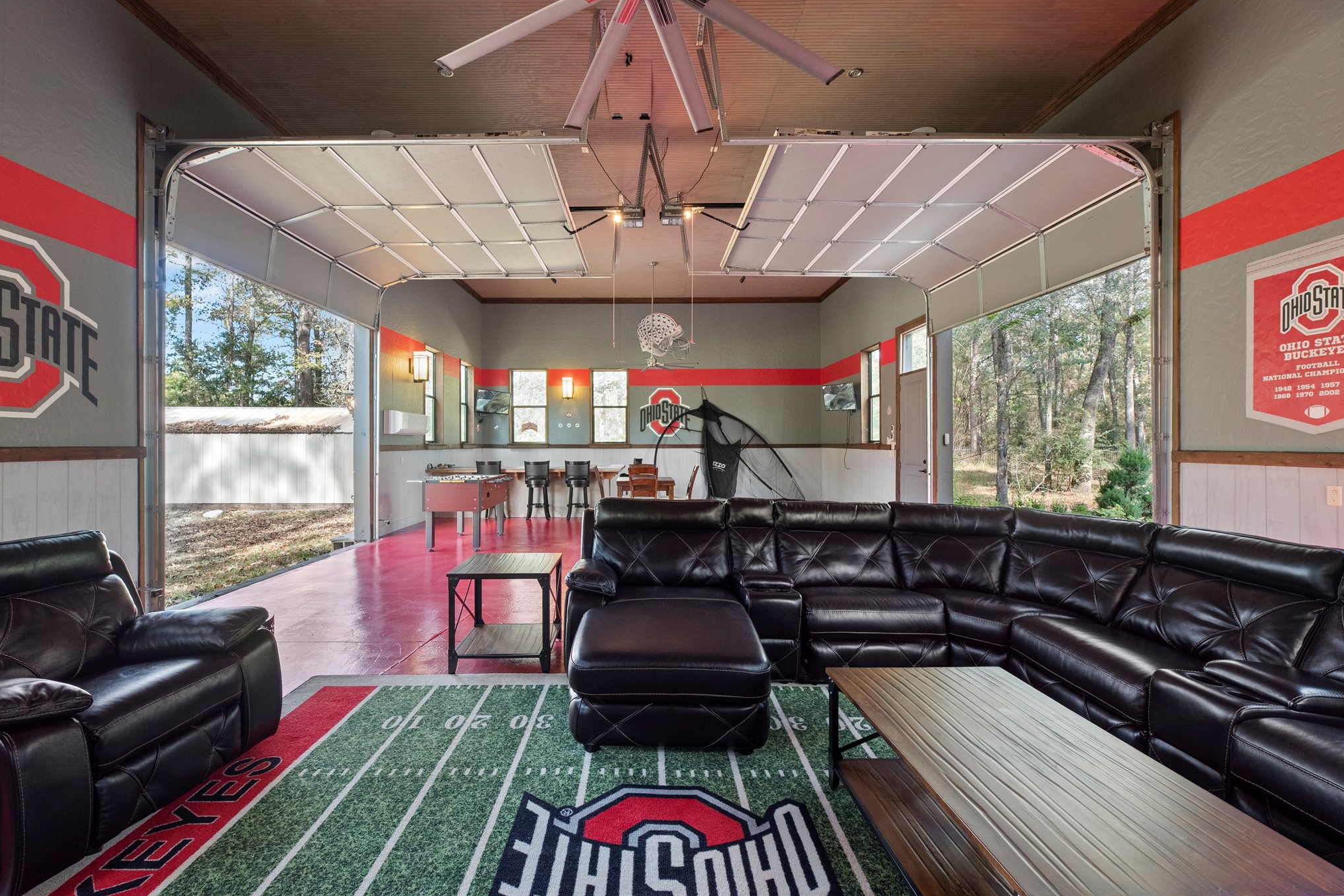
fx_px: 560
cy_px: 441
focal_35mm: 15
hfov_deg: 100.3
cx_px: 644
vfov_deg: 77.3
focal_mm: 14
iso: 800
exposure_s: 1/8
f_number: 8
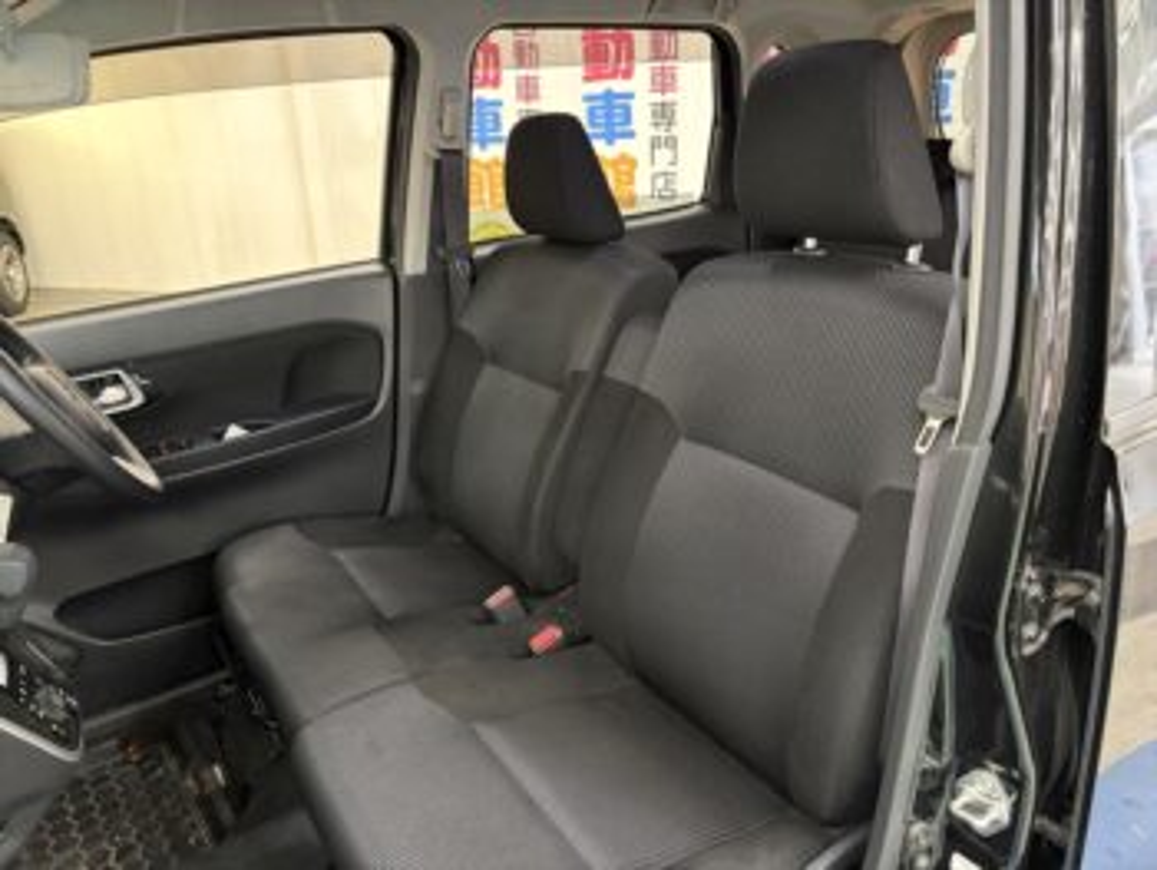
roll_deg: +3.6
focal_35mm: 26
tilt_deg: -18.5
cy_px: 435
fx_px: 870
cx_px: 578
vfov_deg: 53.1
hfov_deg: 67.3
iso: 500
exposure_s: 1/25
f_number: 1.6
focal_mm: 5.96
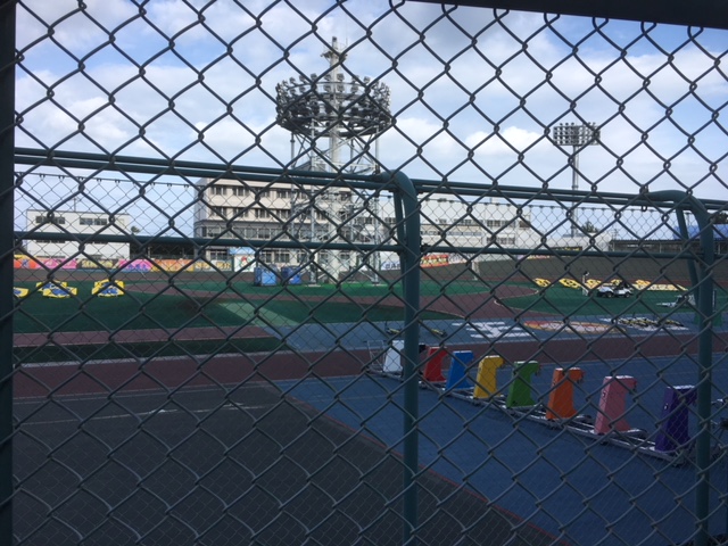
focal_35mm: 29
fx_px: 610
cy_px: 273
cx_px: 364
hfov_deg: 61.7
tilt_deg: +2.1
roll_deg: -0.7
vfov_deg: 48.2
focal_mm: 4.15
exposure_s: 1/1148
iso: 25
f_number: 2.2
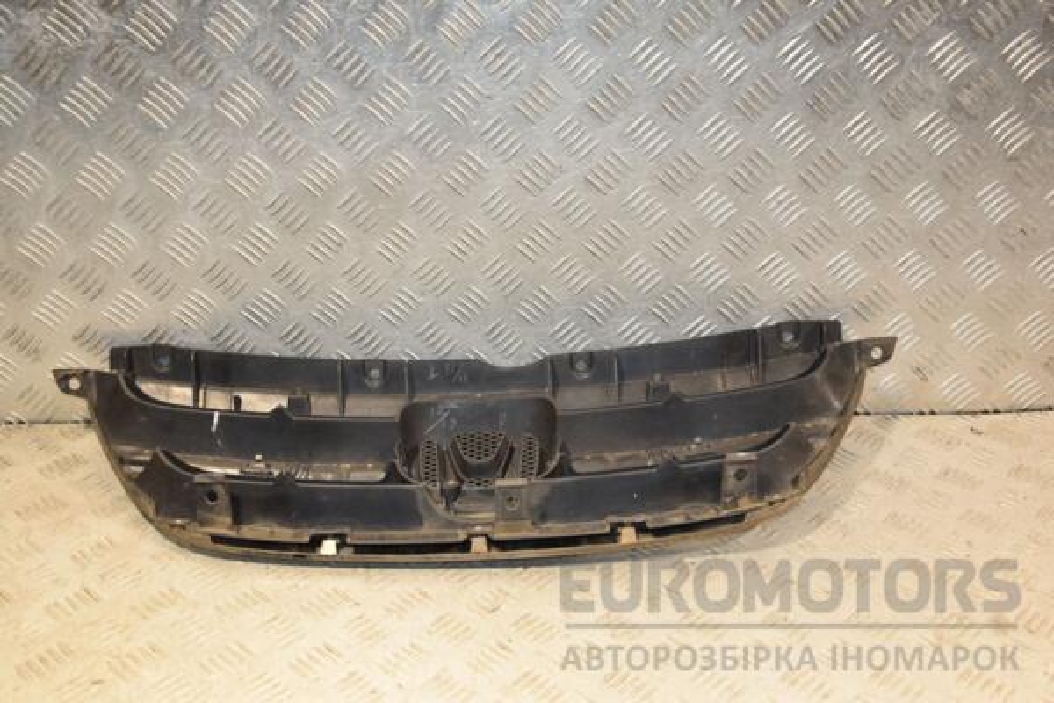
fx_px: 1230
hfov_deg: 46.4
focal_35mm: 42
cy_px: 352
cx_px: 527
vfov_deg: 31.9
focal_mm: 28
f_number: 5
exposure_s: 1/160
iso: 800
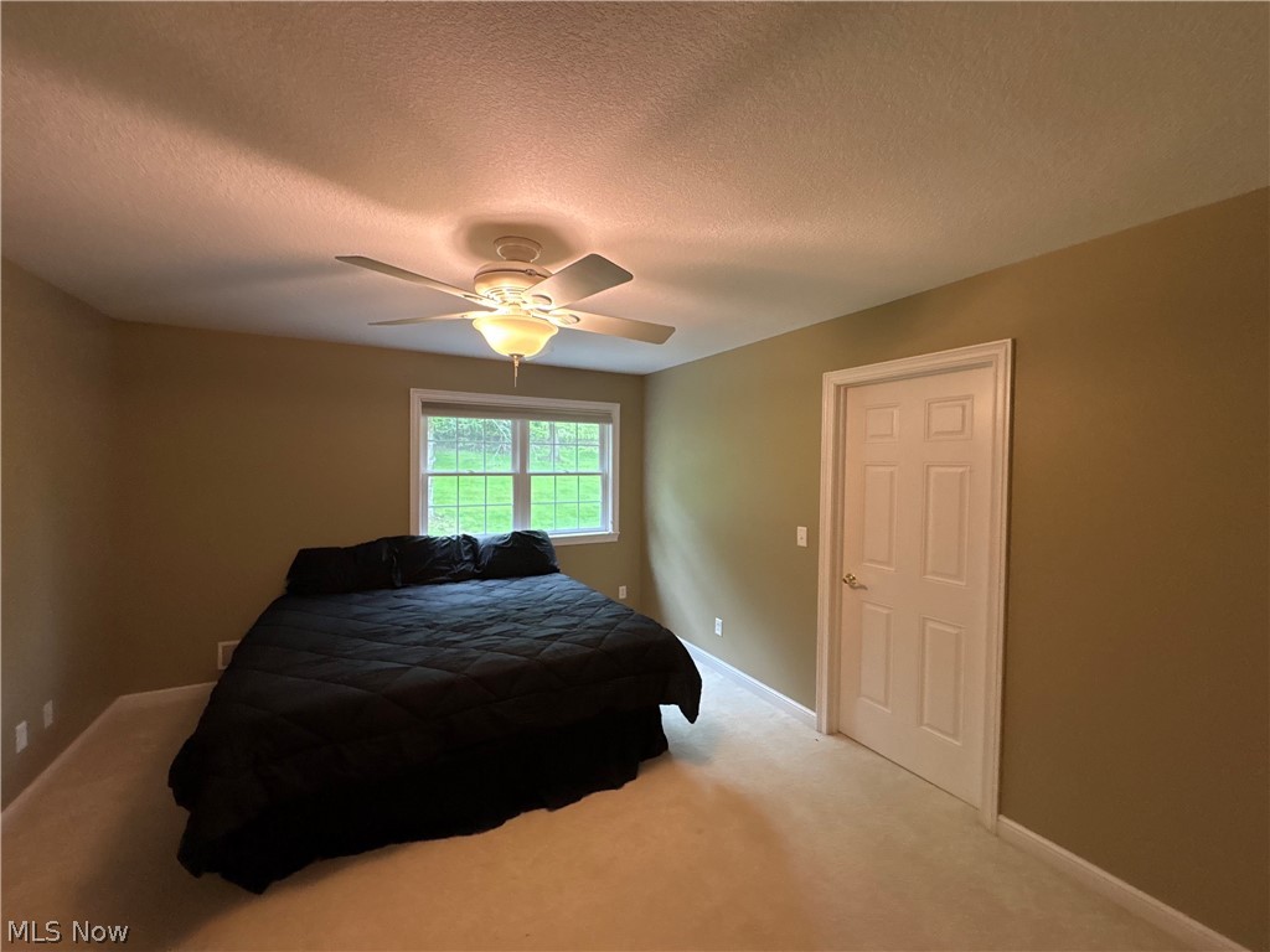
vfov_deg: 85.7
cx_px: 635
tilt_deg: -1.6
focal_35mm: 14
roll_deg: -0.5
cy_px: 476
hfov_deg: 102.1
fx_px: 514
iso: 500
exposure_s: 1/60
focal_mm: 2.22
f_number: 2.2
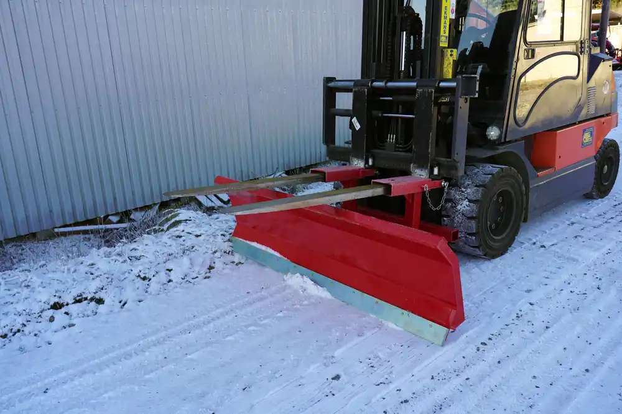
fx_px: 518
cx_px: 311
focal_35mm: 30
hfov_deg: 61.9
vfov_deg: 43.6
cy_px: 207
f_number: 5
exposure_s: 1/125
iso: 100
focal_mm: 30
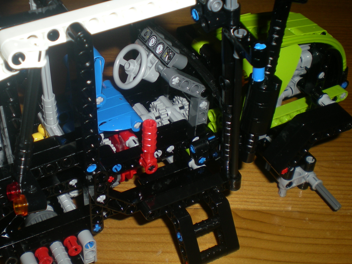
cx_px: 125
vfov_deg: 28.6
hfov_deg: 37.2
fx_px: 519
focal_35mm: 51
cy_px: 124
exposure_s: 1/60
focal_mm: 6.3
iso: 50
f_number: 3.1
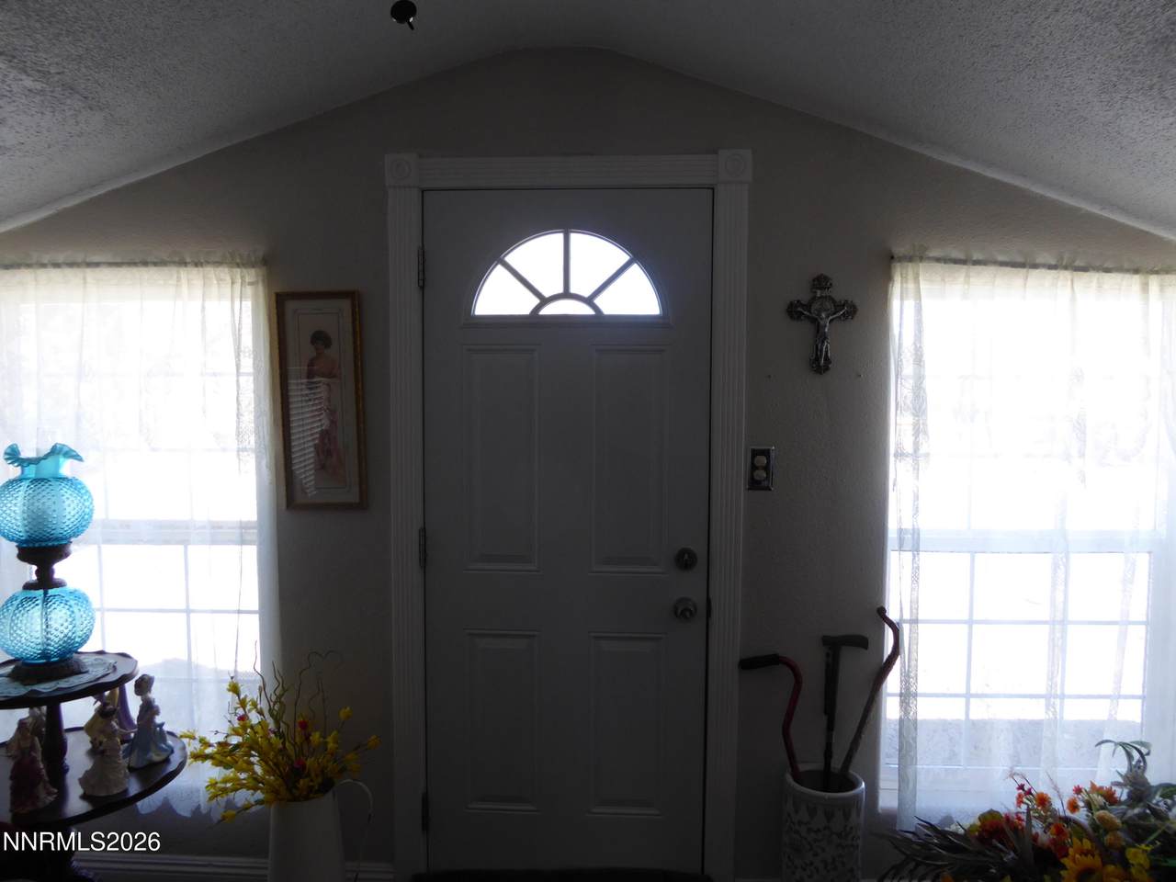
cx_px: 588
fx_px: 815
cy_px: 441
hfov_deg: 71.6
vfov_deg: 56.8
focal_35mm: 24
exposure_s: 1/60
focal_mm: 4.3
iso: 125
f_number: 3.3
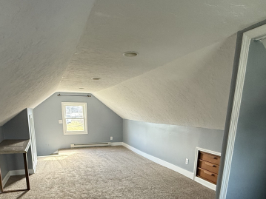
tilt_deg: -14.1
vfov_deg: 49.7
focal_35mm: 26
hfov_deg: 67.3
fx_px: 200
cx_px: 125
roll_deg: -1.0
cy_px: 161
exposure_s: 1/94
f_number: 2.2
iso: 320
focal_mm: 2.22
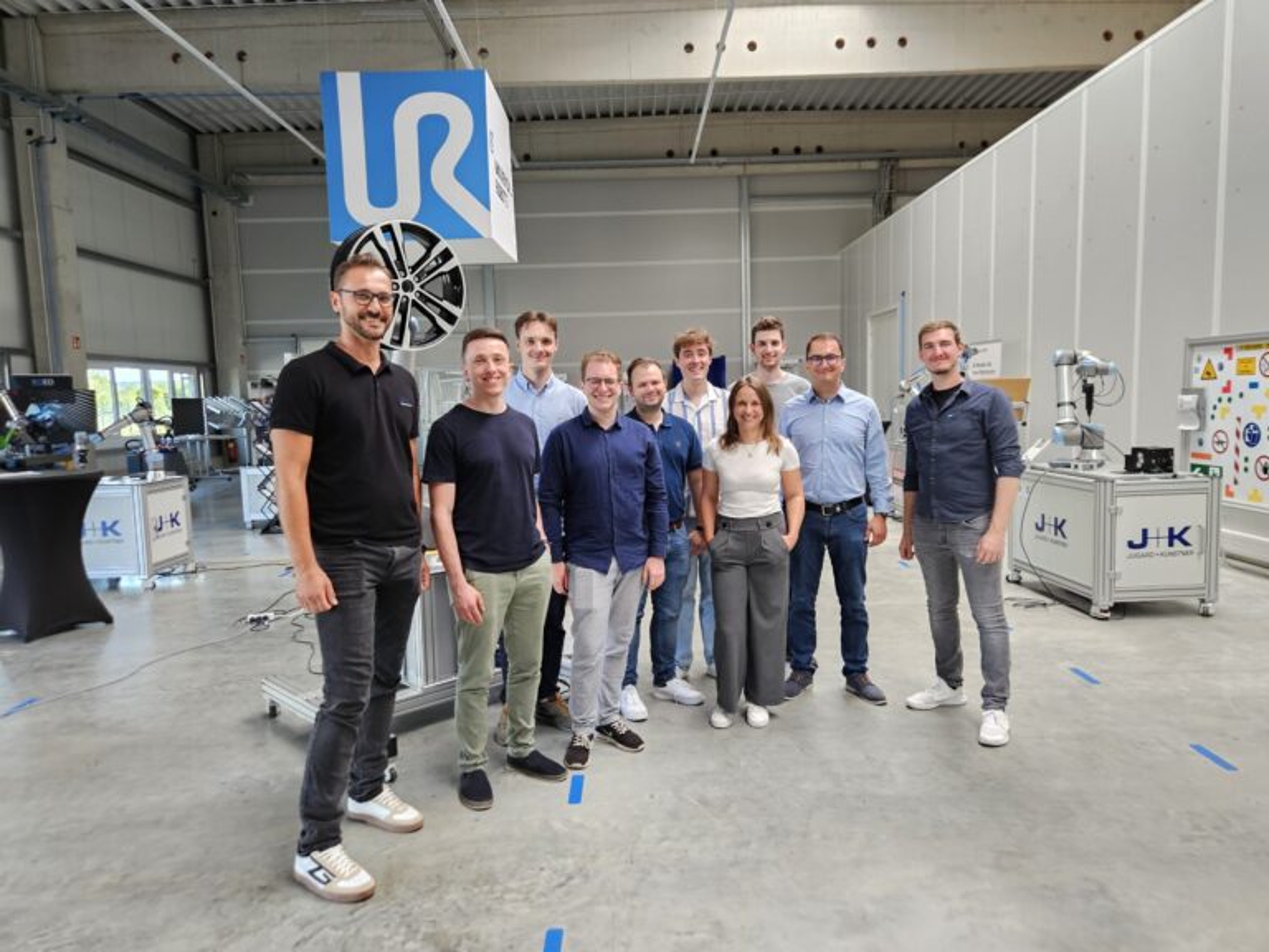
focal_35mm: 23
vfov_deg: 58.9
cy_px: 476
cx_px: 634
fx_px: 843
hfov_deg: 73.9
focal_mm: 5.4
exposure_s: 1/100
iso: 125
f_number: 1.8
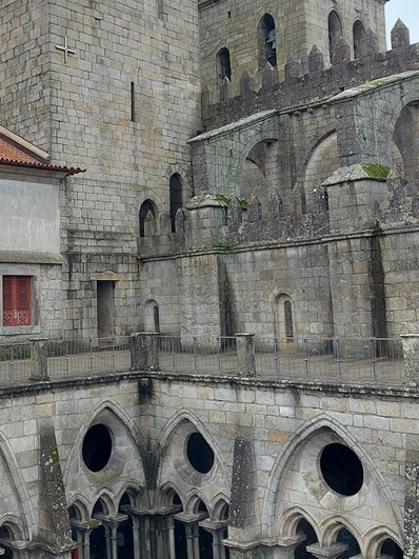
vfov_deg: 41.2
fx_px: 743
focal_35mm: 46
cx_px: 92
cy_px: 241
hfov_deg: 30.8
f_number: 1.8
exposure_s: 1/157
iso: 32
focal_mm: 5.23
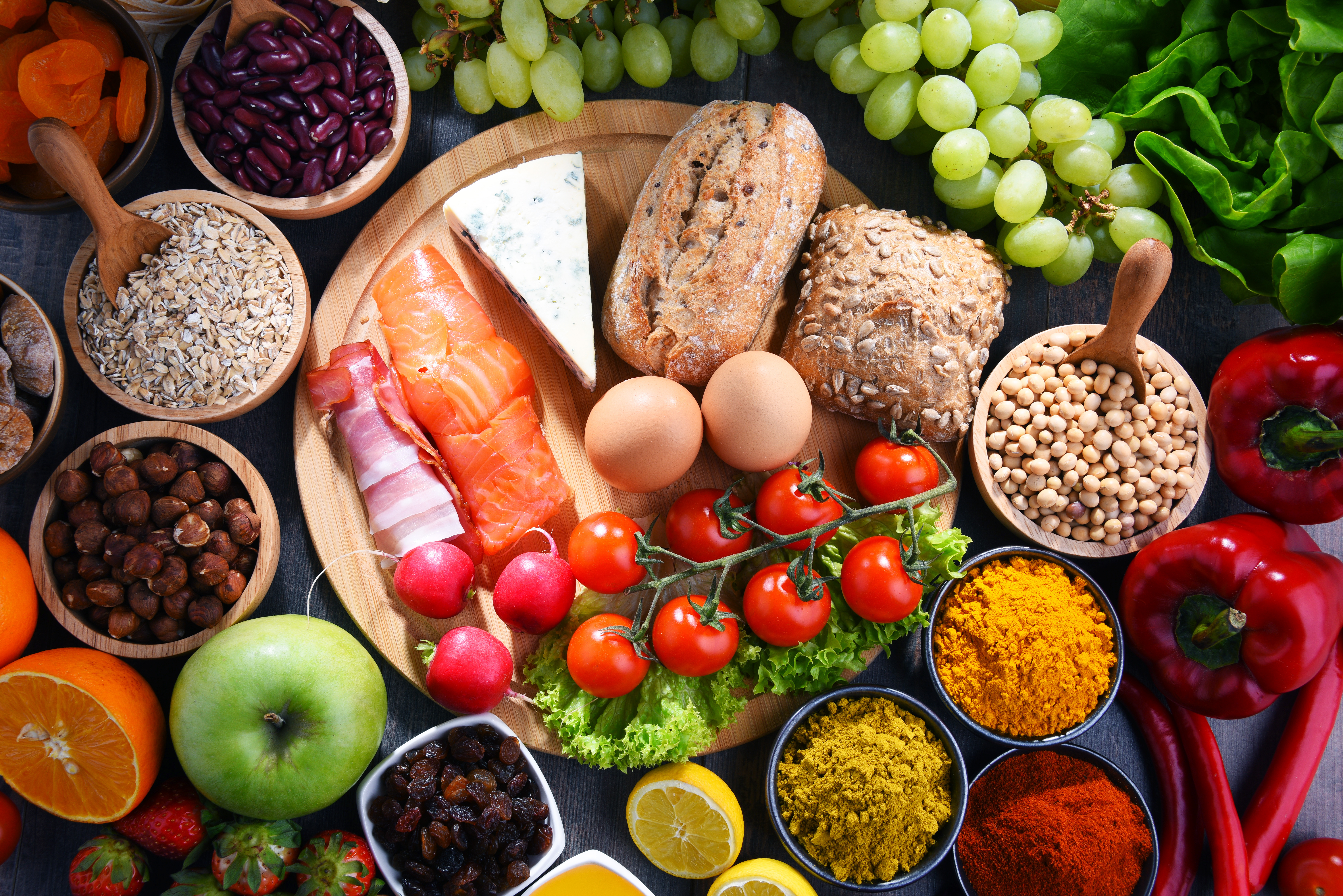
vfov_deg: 28.1
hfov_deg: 41.1
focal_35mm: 48
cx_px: 672
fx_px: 1791
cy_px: 448
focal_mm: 48
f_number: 14
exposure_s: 1/125
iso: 100
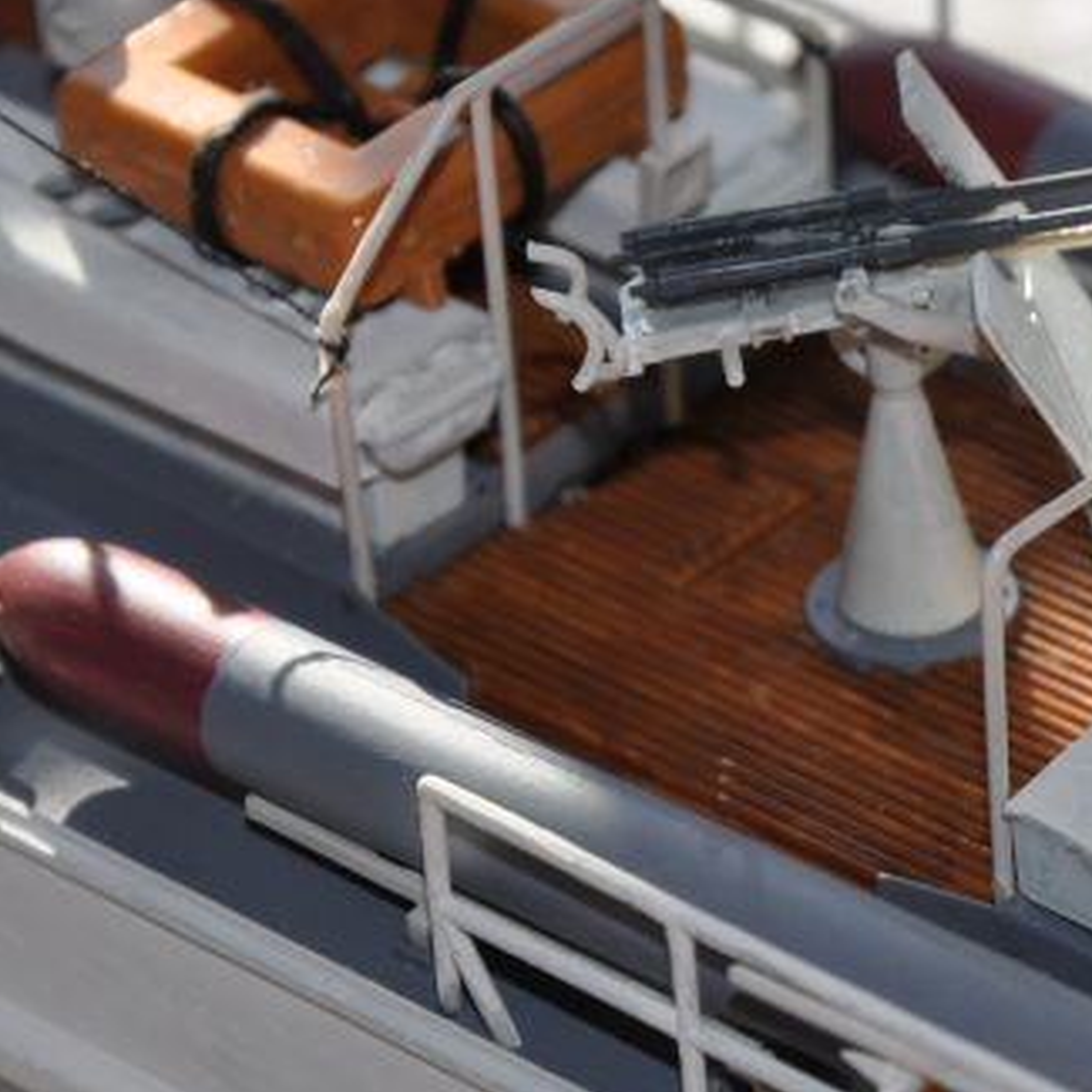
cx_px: 1018
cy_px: 506
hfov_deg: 5.3
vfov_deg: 5.3
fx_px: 11744
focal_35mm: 329
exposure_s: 1/200
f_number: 9
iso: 200
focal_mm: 105
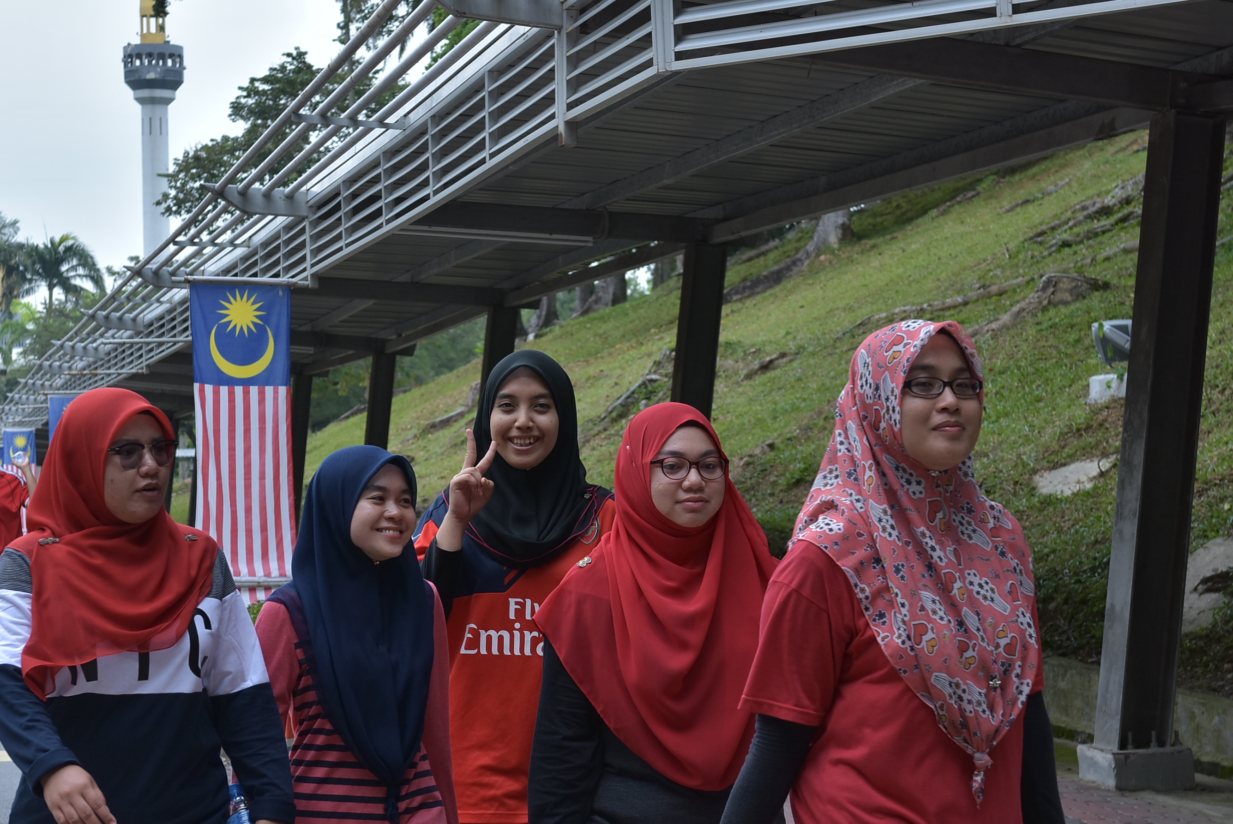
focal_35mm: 84
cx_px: 590
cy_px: 414
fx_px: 2879
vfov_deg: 16.3
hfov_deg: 24.2
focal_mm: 50
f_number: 5.6
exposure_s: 1/320
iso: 200
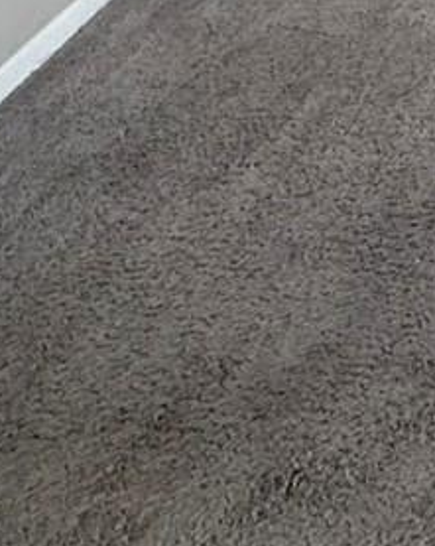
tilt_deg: -6.1
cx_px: 711
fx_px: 1273
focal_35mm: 79
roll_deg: +3.3
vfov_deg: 18.6
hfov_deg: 17.0
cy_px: -447
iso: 320
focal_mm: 2.22
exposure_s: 1/97
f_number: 2.2
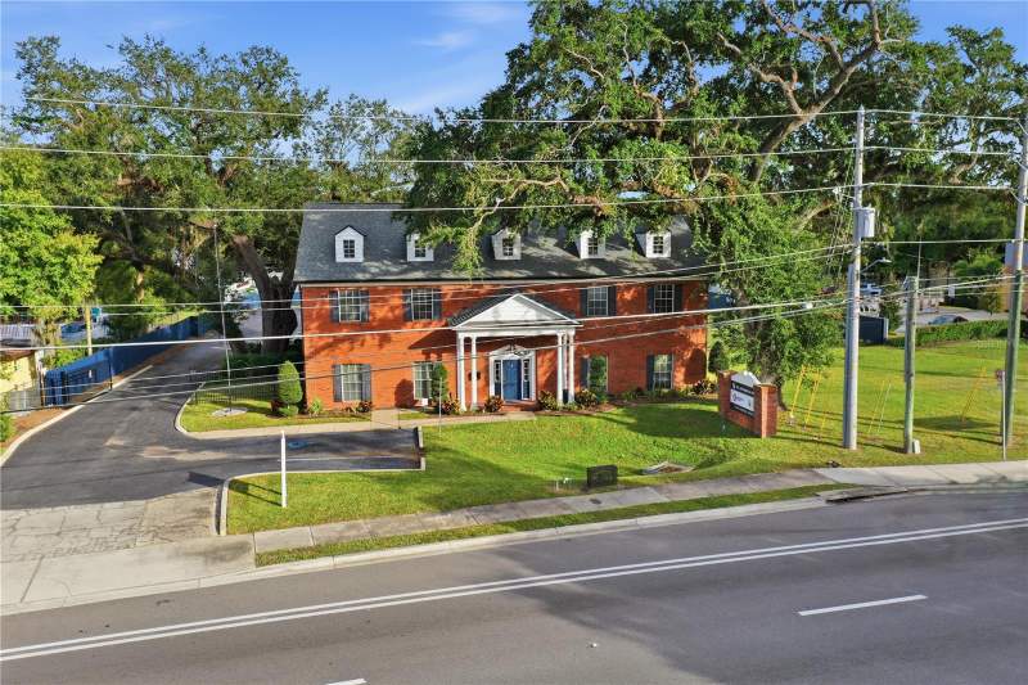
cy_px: 342
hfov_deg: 65.5
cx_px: 514
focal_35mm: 28
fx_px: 799
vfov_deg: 46.4
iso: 100
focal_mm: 10.3
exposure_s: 1/200
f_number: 4
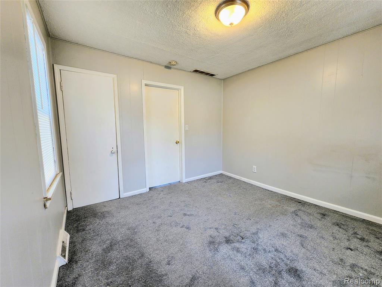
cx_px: 191
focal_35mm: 13
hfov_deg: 106.2
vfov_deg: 89.9
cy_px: 144
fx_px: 143
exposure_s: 1/60.2
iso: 160
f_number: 2.2
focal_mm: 2.2
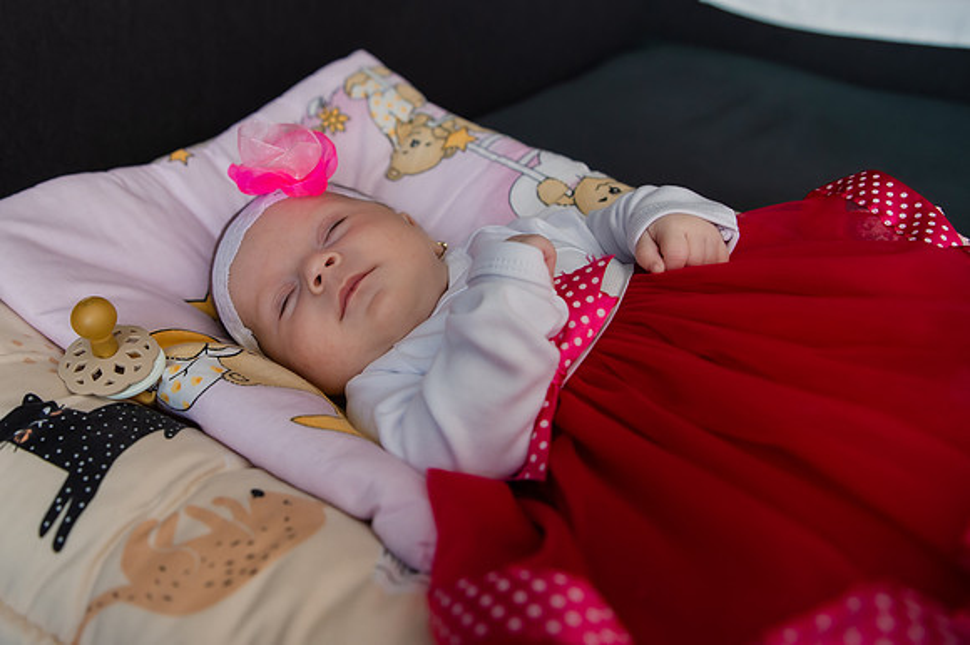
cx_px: 353
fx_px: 822
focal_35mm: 31
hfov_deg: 60.1
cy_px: 235
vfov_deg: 42.5
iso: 400
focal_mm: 24
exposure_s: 1/125
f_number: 3.5
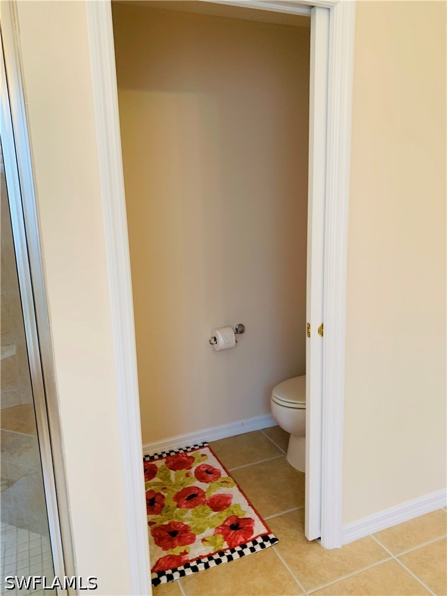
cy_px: 298
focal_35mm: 26
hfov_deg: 53.1
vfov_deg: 67.3
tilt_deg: -9.5
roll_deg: +4.1
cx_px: 224
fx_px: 448
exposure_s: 1/60
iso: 100
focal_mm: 4.25
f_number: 1.8
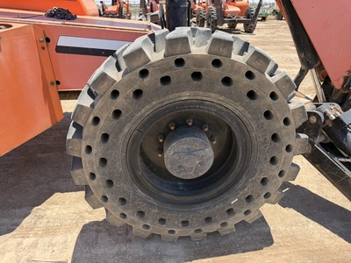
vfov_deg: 56.8
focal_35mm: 24
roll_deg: +1.6
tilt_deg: -25.6
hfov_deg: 71.6
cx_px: 176
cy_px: 132
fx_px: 243
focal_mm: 6.76
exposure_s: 1/2445
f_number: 1.78
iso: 100
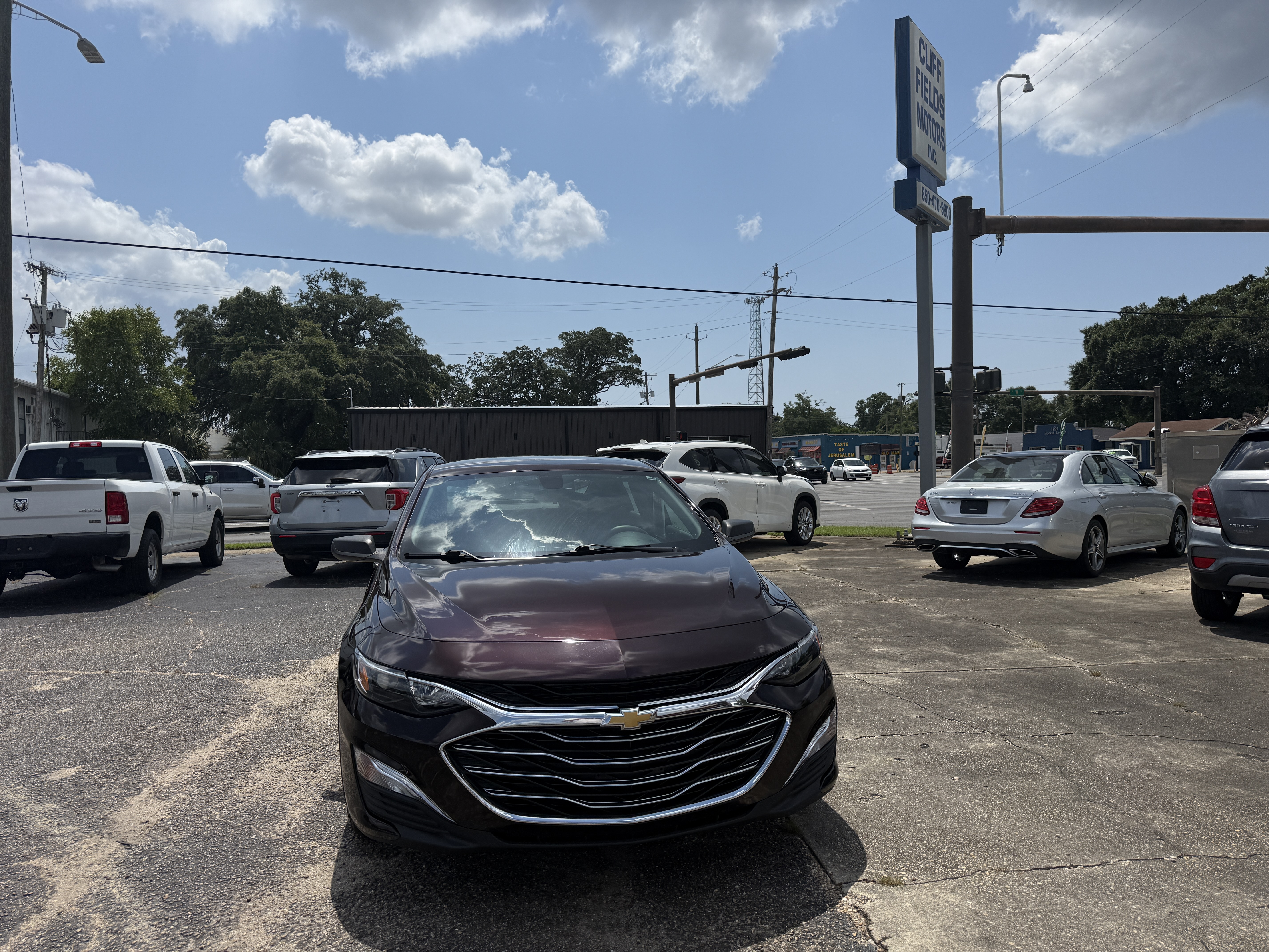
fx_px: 880
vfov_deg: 56.8
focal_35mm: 24
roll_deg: +1.4
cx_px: 634
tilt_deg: +1.1
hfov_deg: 71.6
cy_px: 476
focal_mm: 6.76
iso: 64
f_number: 1.78
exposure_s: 1/14286
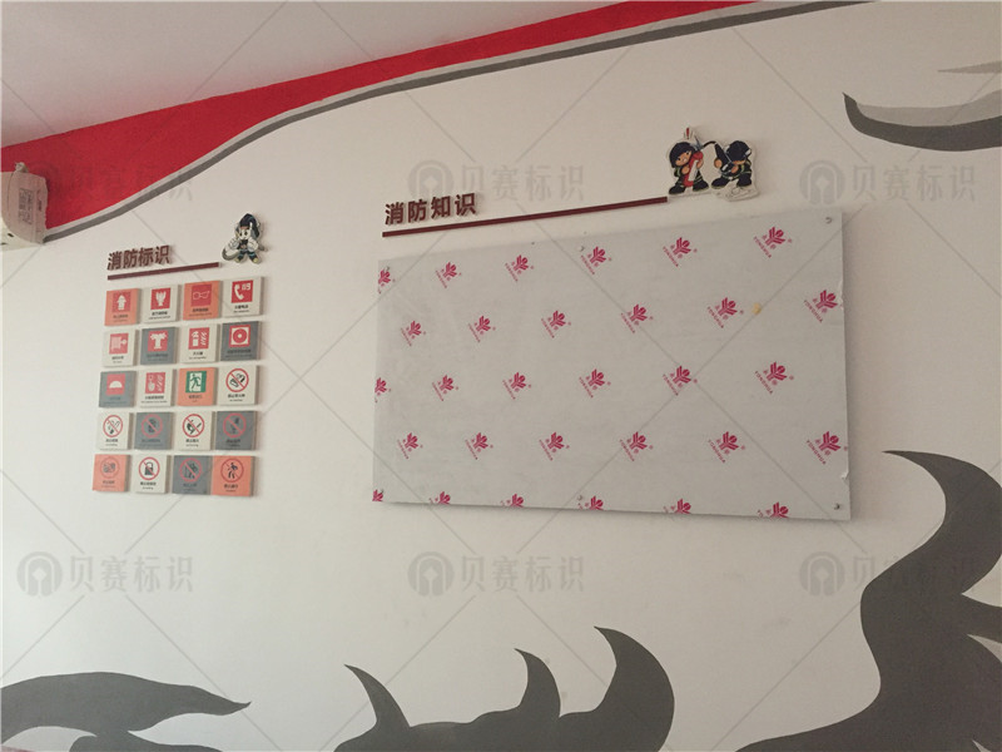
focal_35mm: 29
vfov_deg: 48.2
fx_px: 839
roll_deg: -2.3
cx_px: 501
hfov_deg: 61.7
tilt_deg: +7.4
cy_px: 376
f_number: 2.2
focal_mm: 4.15
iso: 200
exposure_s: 1/33
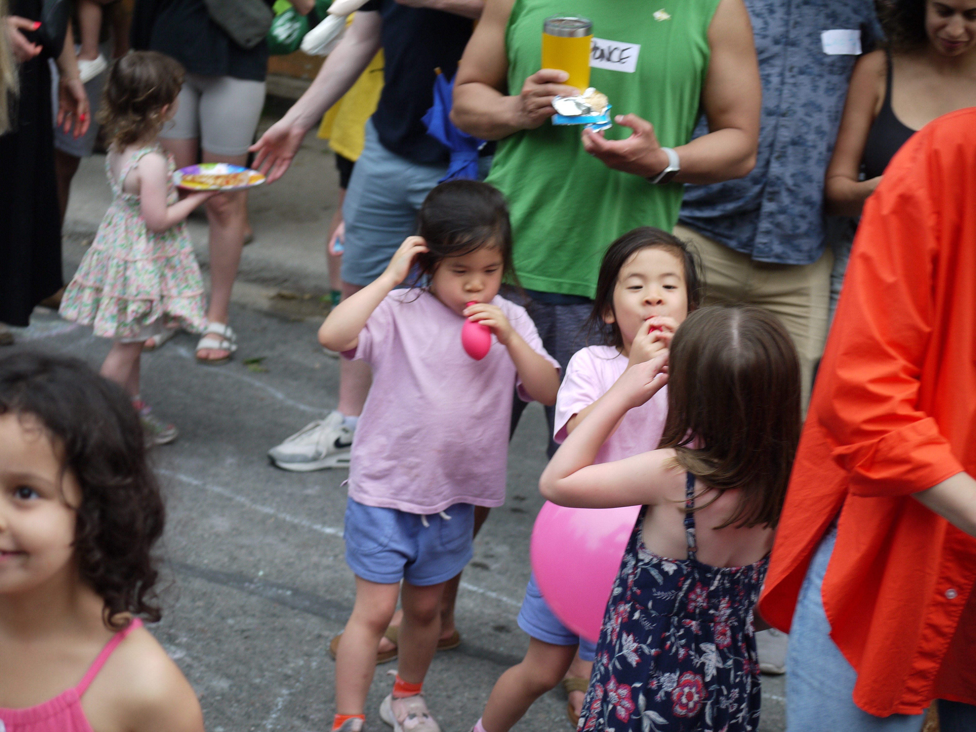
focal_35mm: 70
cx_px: 488
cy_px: 366
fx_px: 1974
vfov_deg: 21.0
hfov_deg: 27.8
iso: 160
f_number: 2.8
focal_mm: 35
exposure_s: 1/125
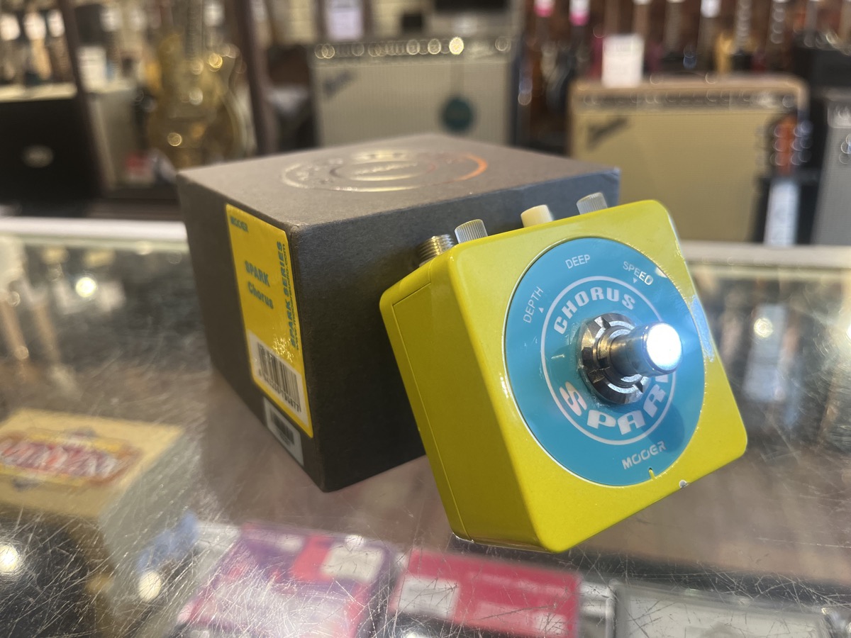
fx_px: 639
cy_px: 319
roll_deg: +2.5
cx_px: 426
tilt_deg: -24.0
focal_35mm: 26
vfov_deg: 53.1
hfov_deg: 67.3
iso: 160
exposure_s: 1/60
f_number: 1.6
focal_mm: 5.1
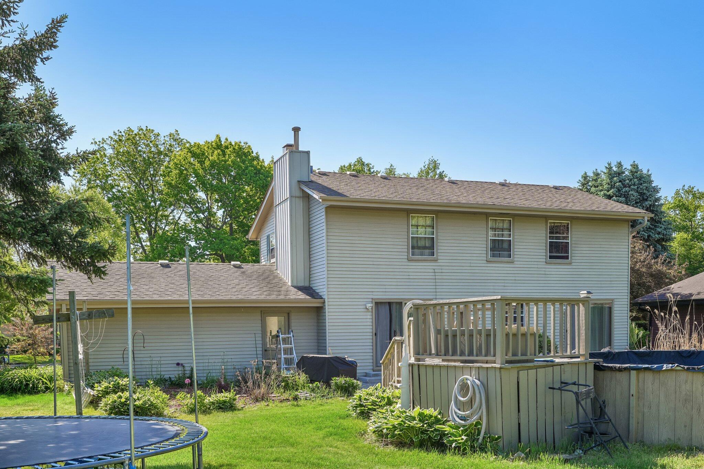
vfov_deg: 37.8
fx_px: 684
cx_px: 352
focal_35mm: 35
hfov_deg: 54.4
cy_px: 234
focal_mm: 35
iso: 100
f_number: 8
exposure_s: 1/160
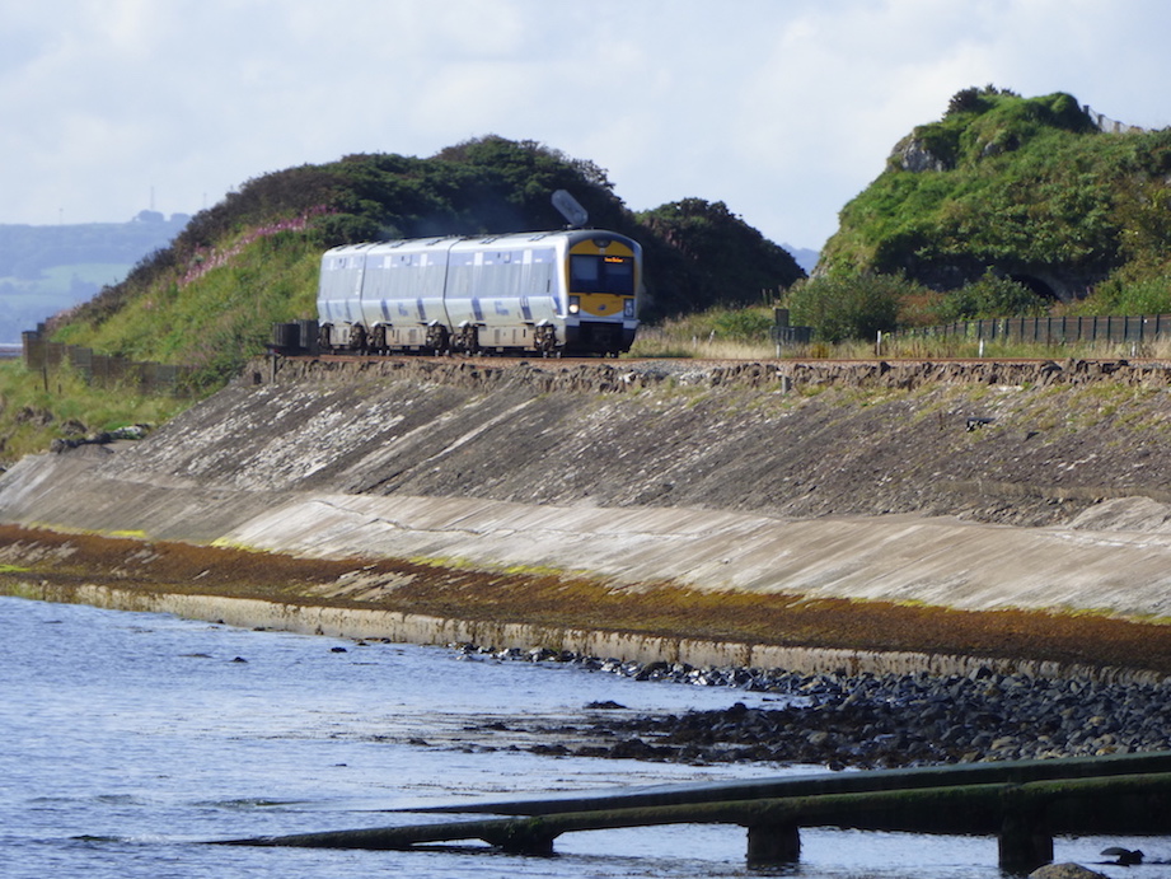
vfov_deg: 3.1
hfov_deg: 4.1
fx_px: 16443
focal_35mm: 486
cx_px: 586
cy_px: 440
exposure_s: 1/500
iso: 100
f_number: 5.6
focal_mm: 79.17
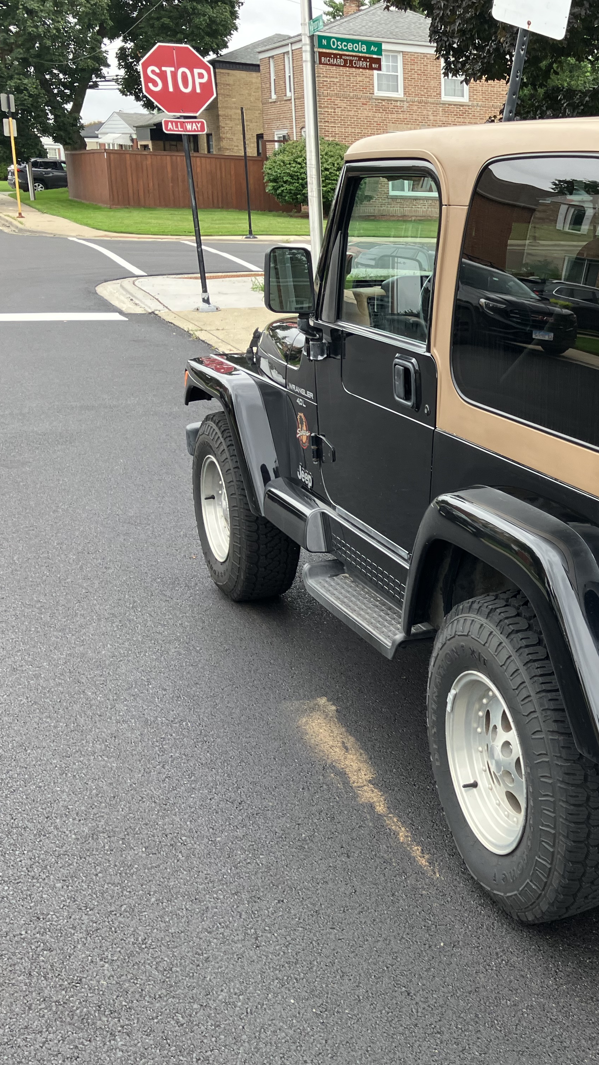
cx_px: 641
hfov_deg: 26.9
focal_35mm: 41
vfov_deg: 49.4
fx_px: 1158
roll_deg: -0.9
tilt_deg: -16.4
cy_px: 534
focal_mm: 3.99
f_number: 1.8
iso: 32
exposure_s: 1/121
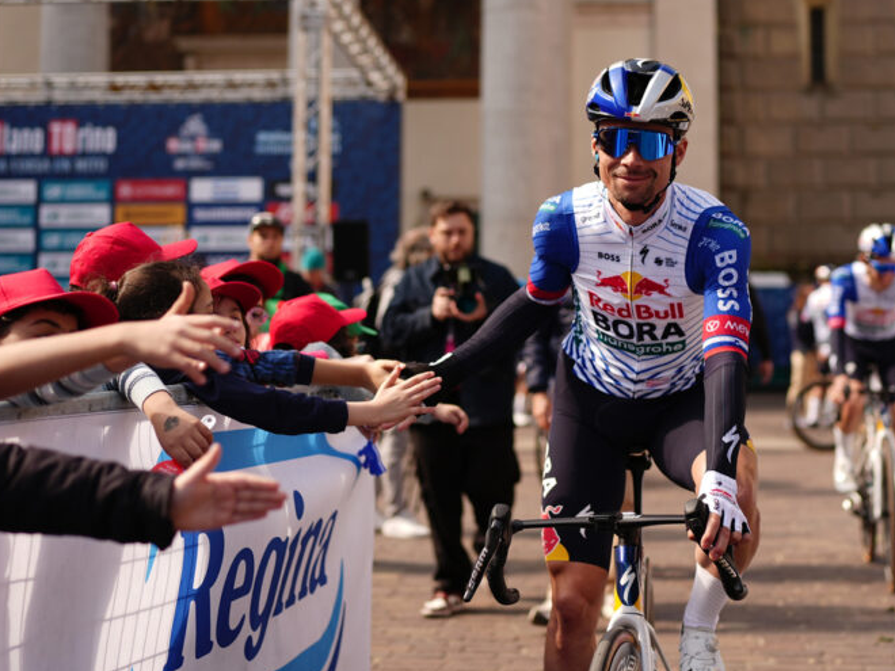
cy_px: 357
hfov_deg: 37.0
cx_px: 617
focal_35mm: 51
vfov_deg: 28.6
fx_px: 1319
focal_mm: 35
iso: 125
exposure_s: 1/5000
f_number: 1.6
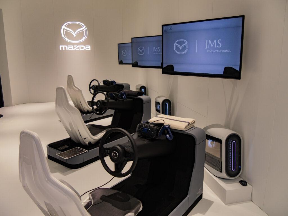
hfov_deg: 63.4
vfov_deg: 49.8
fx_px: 233
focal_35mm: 28
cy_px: 108
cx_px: 144
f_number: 5.6
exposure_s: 1/125
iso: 800
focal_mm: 14
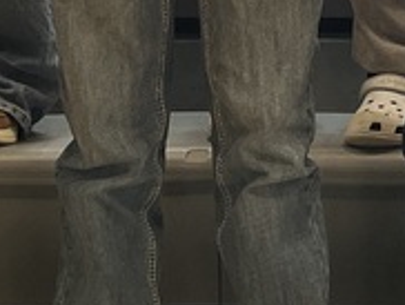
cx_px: 338
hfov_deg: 13.4
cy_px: -501
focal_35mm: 146
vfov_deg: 8.9
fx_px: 1710
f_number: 1.6
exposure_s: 1/120
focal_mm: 5.1
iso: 80
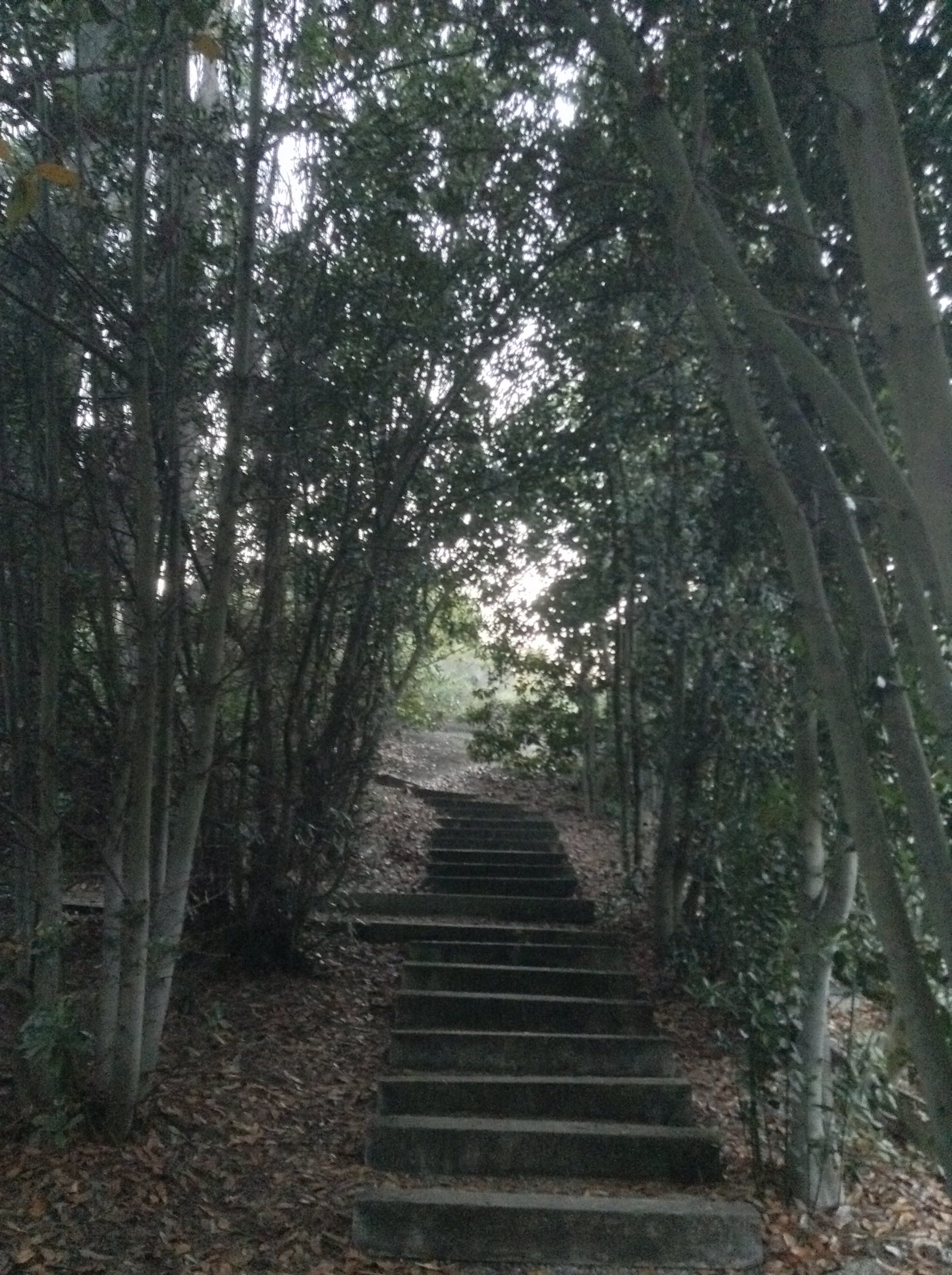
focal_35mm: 33
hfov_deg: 42.8
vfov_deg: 55.4
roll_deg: +1.1
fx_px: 1213
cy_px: 638
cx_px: 476
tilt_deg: +15.0
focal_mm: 3.3
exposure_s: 1/17
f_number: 2.4
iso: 640
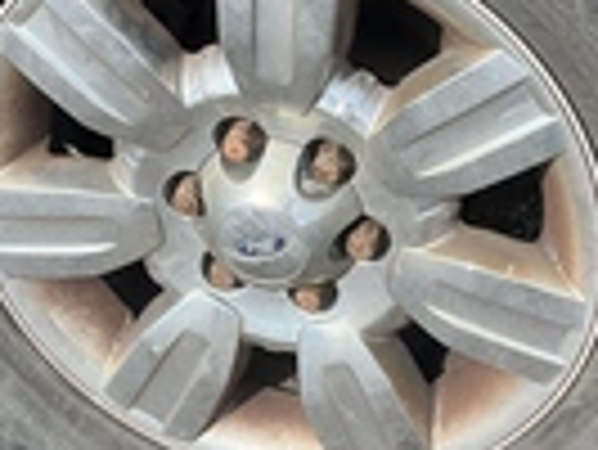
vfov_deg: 16.9
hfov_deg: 22.5
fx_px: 1504
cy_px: 135
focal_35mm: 87
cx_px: 355
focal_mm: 3
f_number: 1.8
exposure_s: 1/574
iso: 25
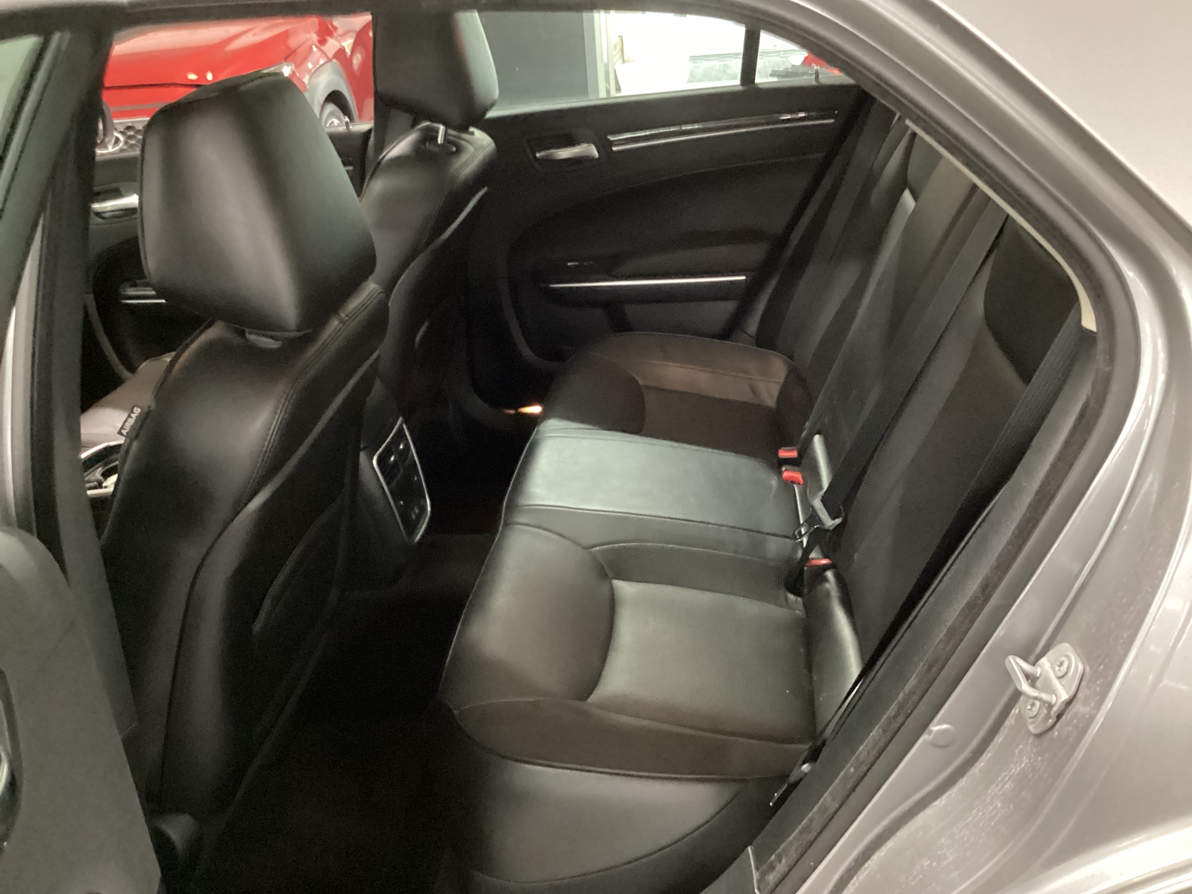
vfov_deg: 45.4
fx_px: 1067
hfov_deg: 58.4
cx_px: 596
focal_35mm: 31
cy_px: 447
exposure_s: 1/17
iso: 640
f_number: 2.4
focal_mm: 3.3
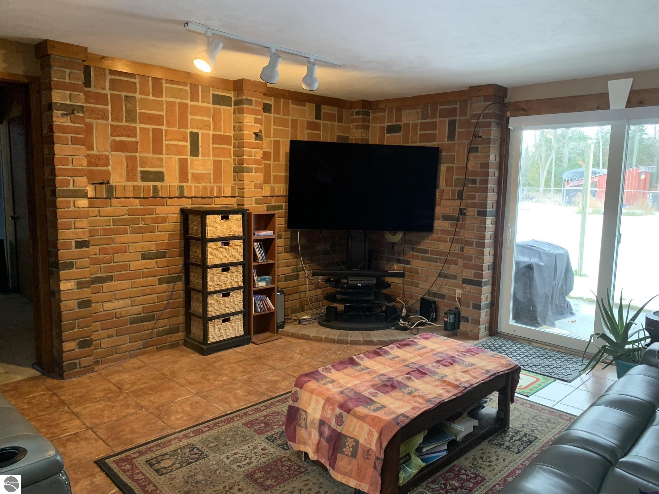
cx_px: 330
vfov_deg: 53.1
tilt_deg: -5.1
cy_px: 247
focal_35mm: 26
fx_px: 495
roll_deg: -1.9
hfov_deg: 67.3
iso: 320
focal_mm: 4.25
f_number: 1.8
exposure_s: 1/60
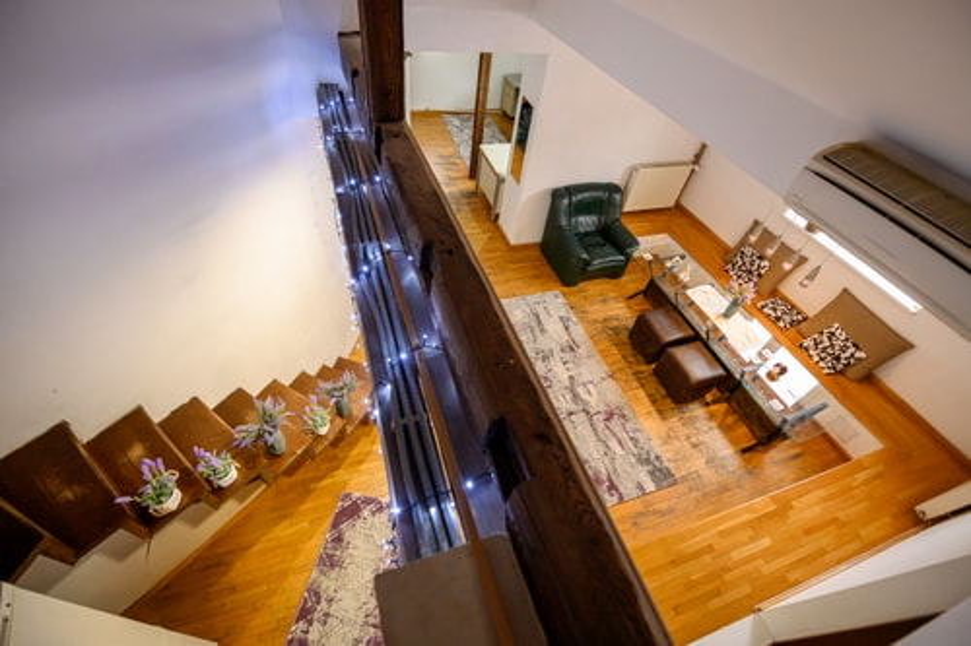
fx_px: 411
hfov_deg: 99.5
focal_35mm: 15
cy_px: 310
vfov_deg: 76.4
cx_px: 486
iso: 5000
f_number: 2.8
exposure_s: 1/320
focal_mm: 14
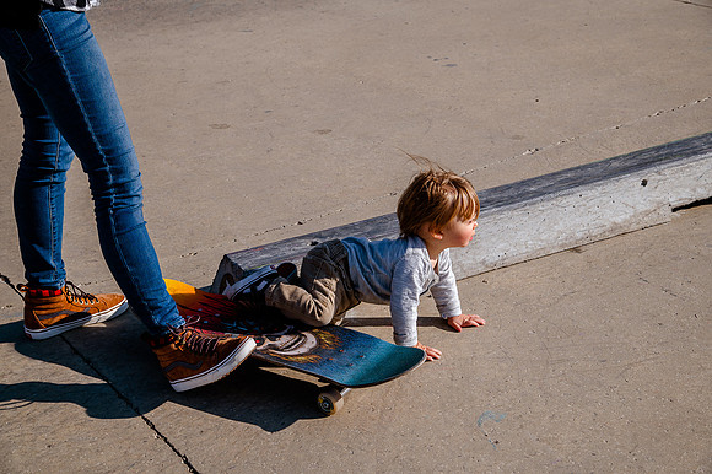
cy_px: 237
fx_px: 1285
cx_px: 356
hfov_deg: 31.0
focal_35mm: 65
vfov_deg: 20.9
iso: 200
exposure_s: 1/500
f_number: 10
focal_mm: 65
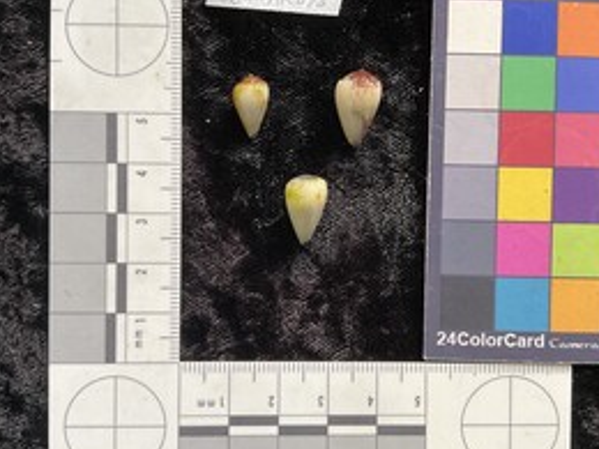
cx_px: 320
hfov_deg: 47.8
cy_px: 227
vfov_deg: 36.8
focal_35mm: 39
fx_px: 675
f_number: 1.8
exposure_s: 1/60
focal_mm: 3
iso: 125
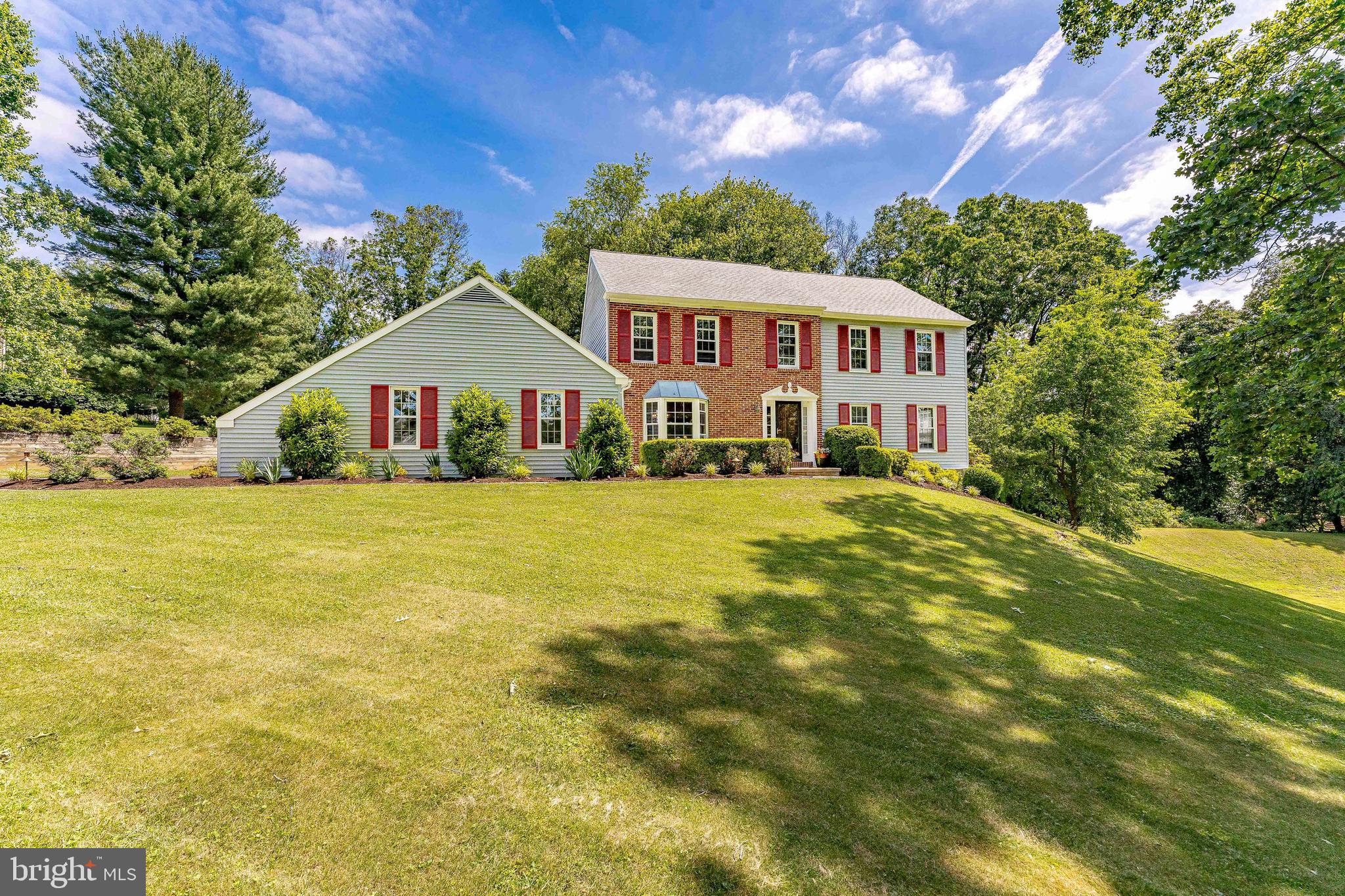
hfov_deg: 104.3
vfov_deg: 81.2
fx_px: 523
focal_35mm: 14
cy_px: 448
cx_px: 672
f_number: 8
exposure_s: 1/1000
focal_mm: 14
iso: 320
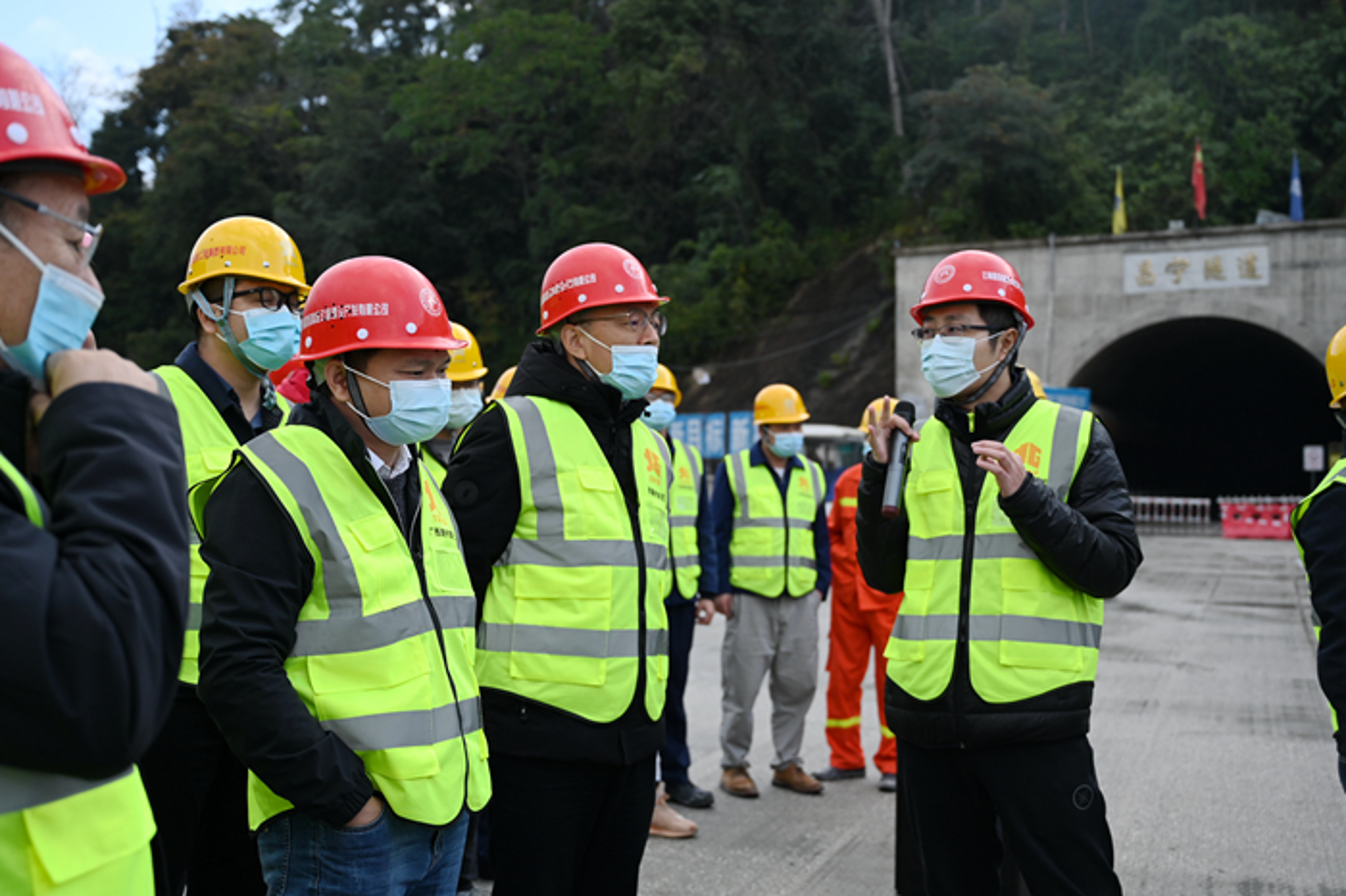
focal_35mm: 42
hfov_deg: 46.4
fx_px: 1570
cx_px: 673
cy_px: 448
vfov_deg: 31.9
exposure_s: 1/800
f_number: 4
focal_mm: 42
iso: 250
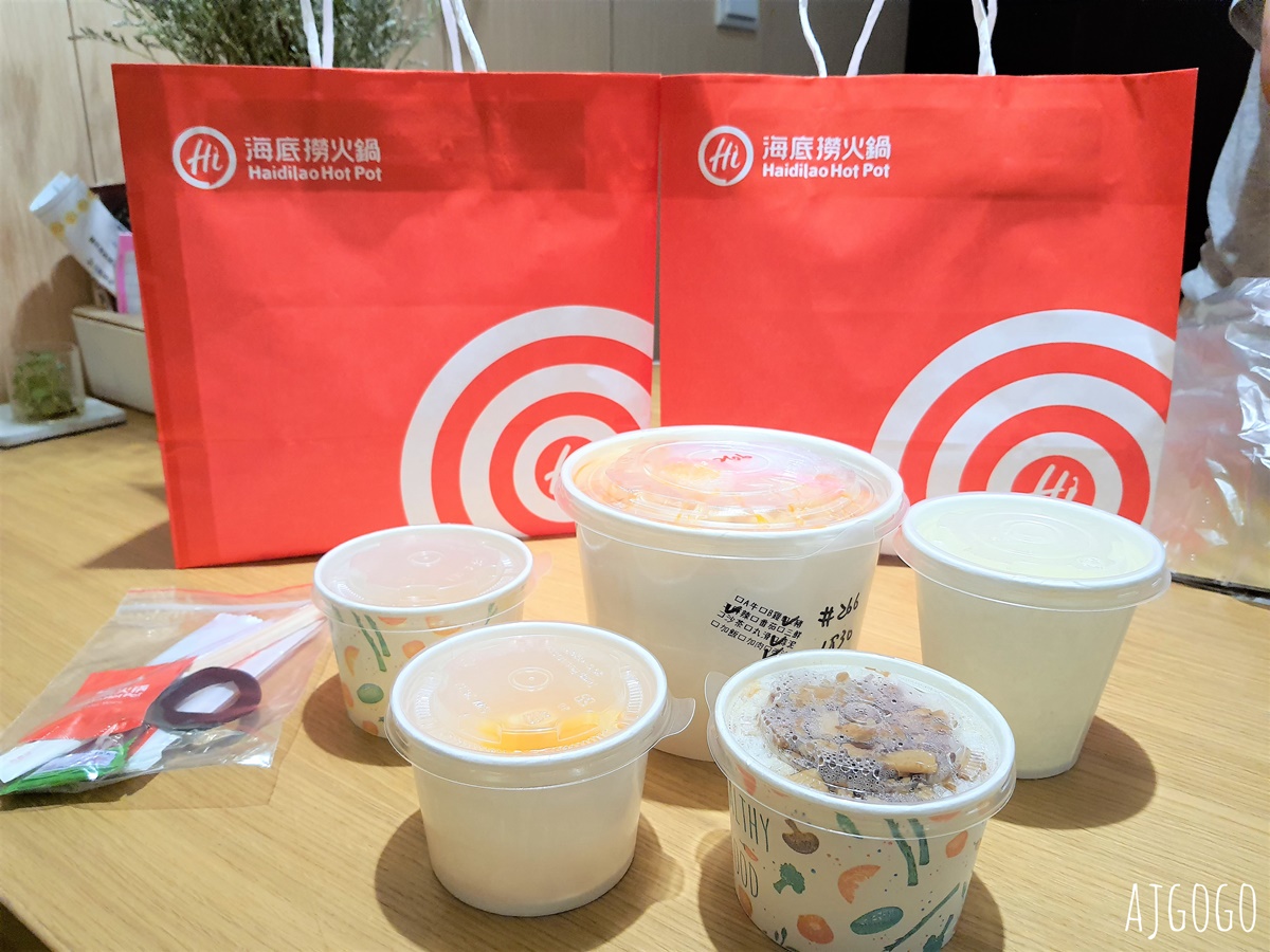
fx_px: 954
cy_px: 476
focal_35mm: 26
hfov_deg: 67.3
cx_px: 635
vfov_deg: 53.1
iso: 200
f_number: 1.7
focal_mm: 4.32
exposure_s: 1/120
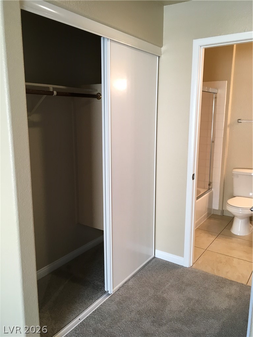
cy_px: 168
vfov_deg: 61.7
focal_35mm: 29
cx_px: 126
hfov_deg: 48.2
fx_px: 283
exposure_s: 1/33
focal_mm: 4.15
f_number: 2.2
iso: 40
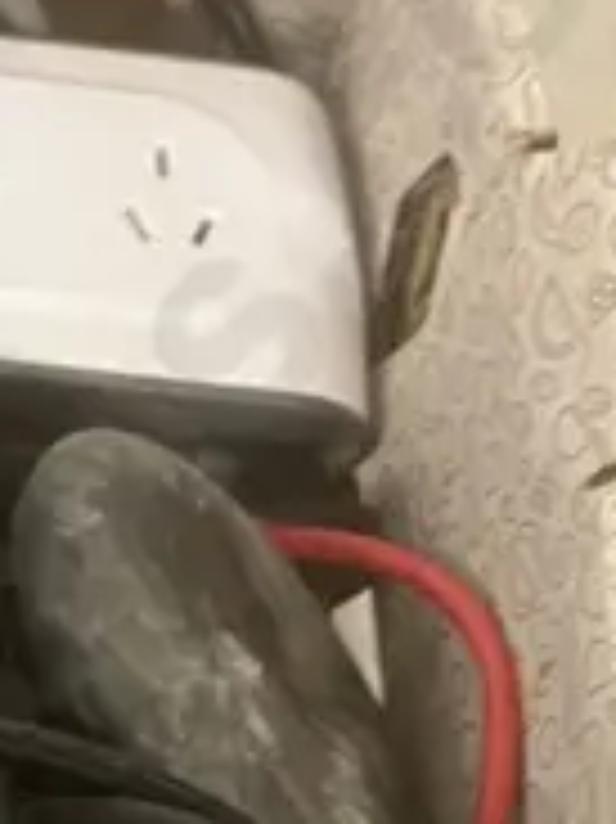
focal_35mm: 157
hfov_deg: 8.9
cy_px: 1418
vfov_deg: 11.8
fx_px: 3729
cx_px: -576
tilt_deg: -67.6
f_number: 1.8
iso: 250
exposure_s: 1/33
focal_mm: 3.99
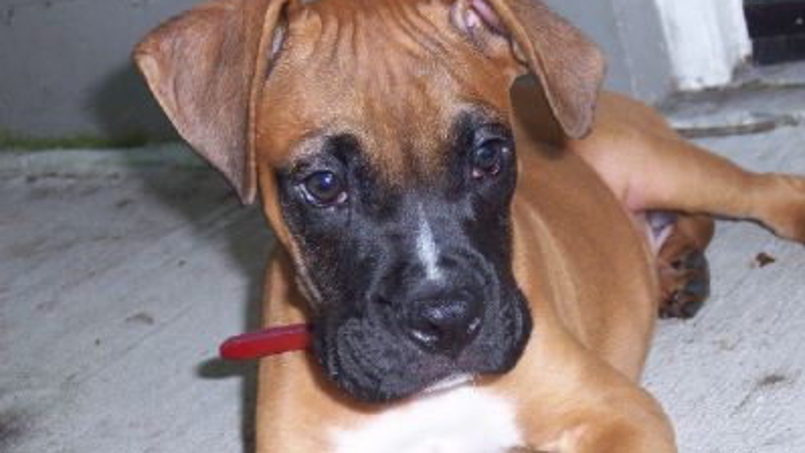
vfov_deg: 15.1
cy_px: 249
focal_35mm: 80
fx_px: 1708
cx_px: 402
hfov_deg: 26.5
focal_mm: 12.1
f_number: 4.3
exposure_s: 1/90
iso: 140
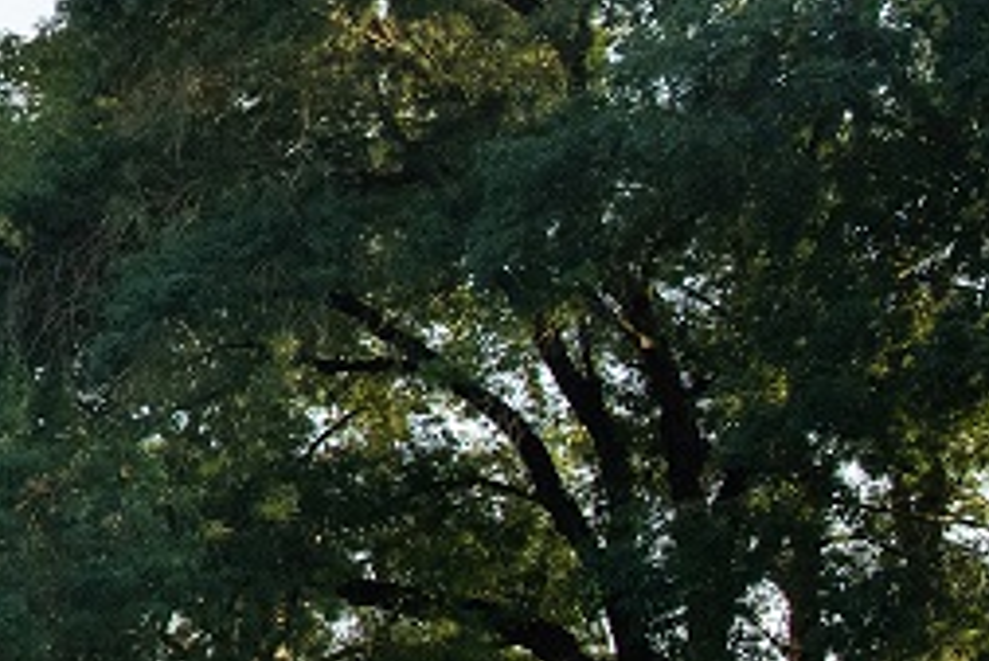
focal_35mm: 258
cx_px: -1568
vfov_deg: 5.3
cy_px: -98
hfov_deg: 7.4
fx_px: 7092
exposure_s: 1/250
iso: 320
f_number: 9
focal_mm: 34
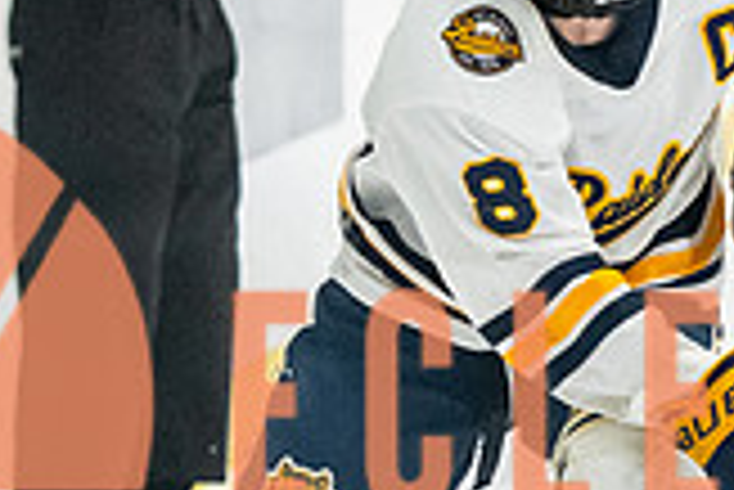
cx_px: 875
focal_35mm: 701
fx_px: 14305
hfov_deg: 2.9
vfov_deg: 2.0
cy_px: 512
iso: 3200
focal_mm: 105
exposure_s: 1/800
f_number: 2.8
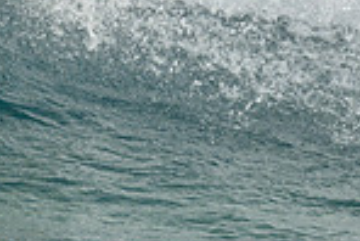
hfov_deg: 0.5
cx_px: -184
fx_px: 38137
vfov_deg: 0.4
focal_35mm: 3810
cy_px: -127
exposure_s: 1/2000
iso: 400
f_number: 6.3
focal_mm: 800
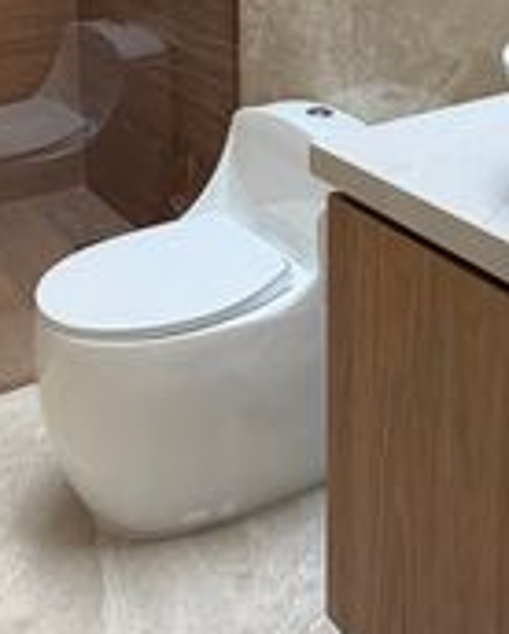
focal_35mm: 53
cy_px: -7
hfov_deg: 28.5
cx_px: 326
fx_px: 996
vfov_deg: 32.4
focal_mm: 2.22
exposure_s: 1/121
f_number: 2.2
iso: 64
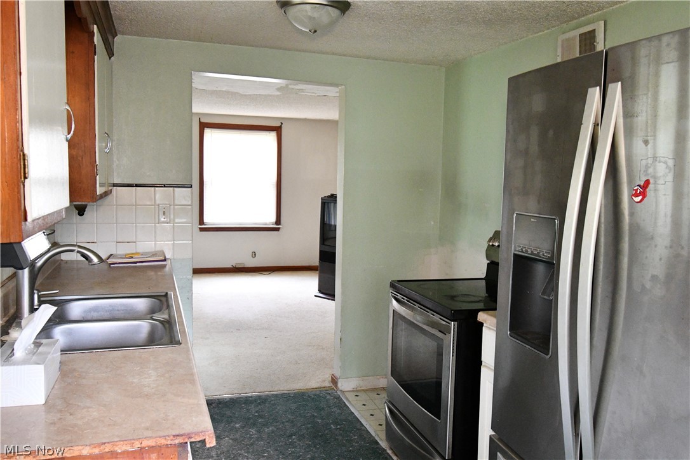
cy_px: 230
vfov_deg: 43.6
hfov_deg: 61.9
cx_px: 345
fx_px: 575
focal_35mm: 30
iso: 4500
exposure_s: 1/30
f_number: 5.6
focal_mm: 20
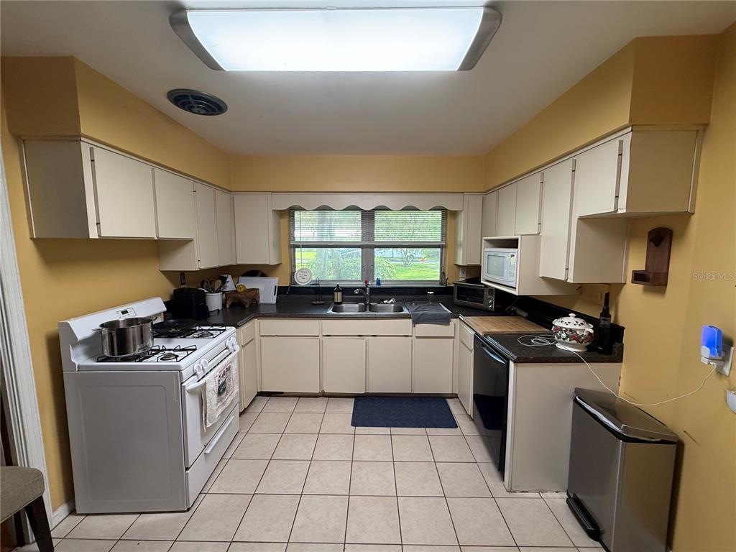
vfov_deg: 85.7
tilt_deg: -5.3
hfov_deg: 102.1
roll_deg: +0.2
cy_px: 276
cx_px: 368
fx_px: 298
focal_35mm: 14
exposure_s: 1/120
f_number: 2.2
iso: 160
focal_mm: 2.22
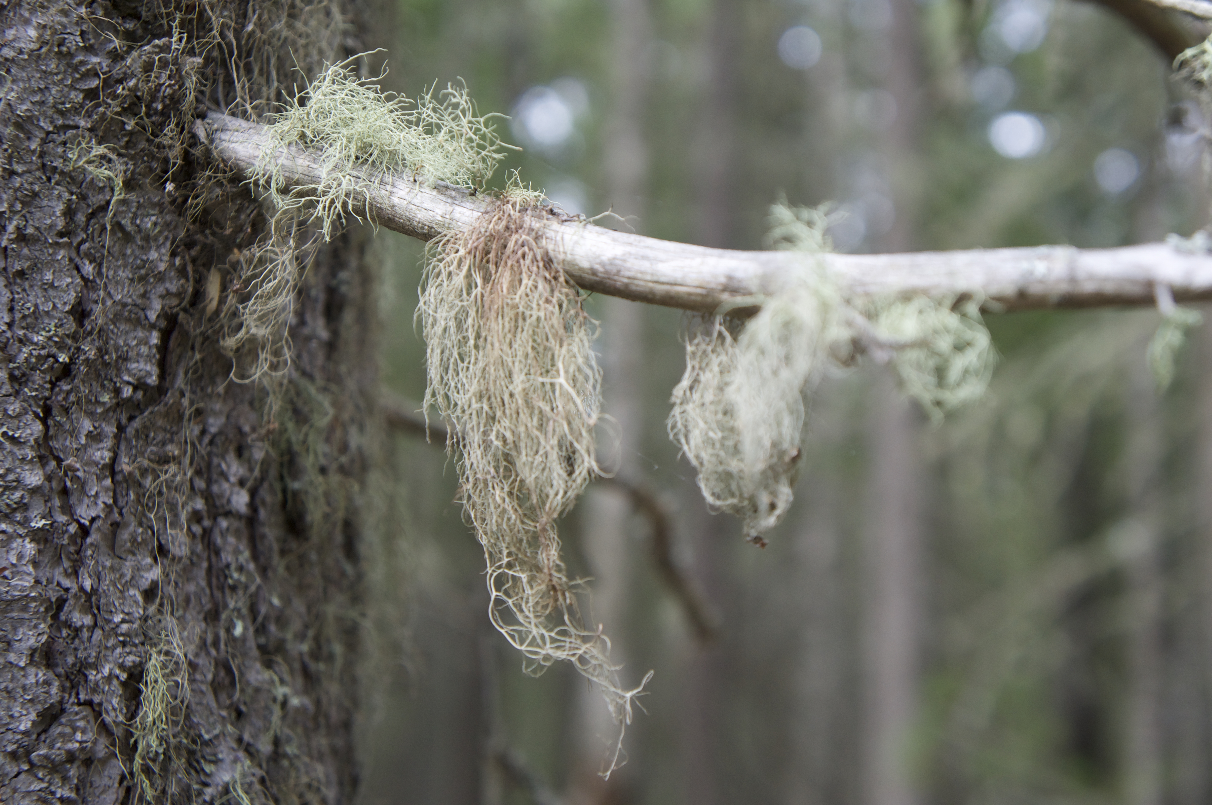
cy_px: 402
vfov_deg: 22.6
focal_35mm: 60
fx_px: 2018
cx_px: 606
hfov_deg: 33.4
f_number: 4.5
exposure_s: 1/160
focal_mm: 40
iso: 500
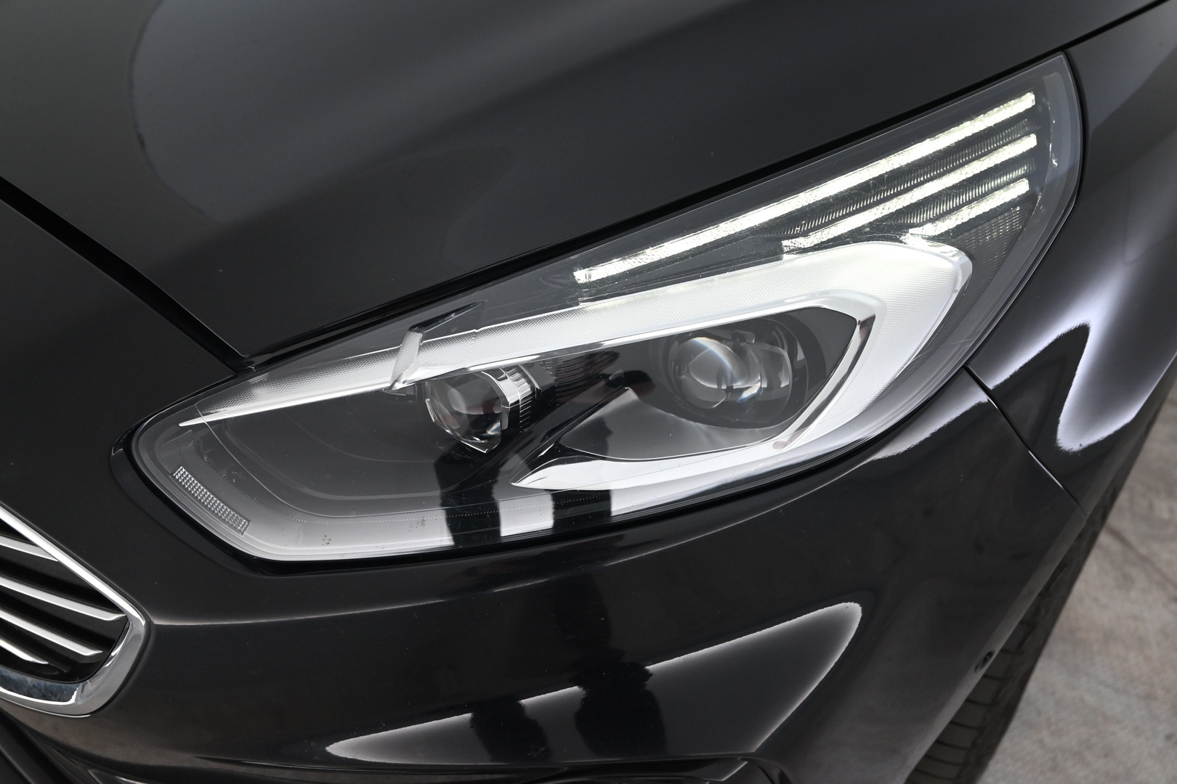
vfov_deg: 47.9
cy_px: 392
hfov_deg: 67.4
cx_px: 588
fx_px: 883
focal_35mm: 27
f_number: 4.5
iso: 1250
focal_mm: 27
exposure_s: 1/125
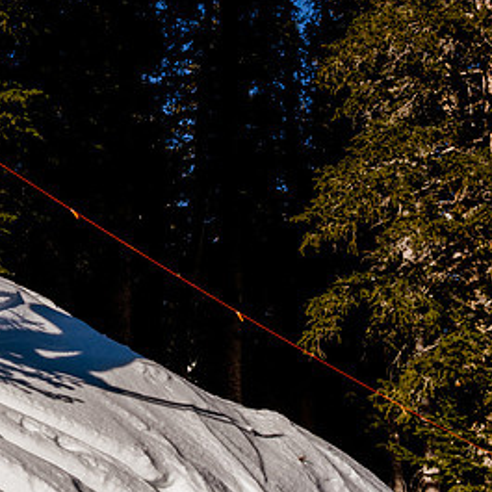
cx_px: 75
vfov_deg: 26.0
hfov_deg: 25.5
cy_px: 164
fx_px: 1061
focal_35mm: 66
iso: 160
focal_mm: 20
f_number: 8
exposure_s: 1/1250
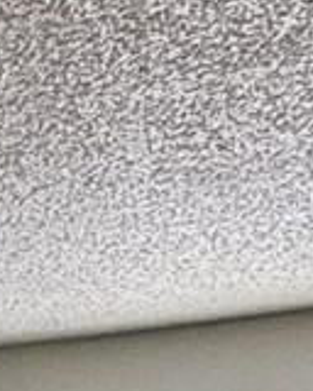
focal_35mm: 137
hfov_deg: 9.1
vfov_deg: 11.8
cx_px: -624
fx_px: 1586
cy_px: 897
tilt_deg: -7.9
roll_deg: -0.3
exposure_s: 1/120
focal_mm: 2.22
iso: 320
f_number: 2.2
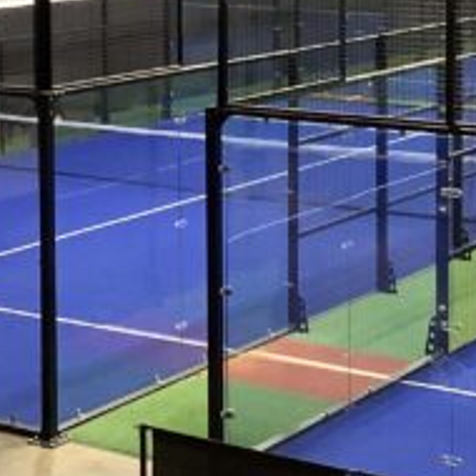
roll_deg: +0.6
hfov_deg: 15.7
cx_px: 208
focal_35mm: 111
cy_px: 8
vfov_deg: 15.4
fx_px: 1727
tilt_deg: -4.6
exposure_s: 1/30
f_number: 2.4
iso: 320
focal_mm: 3.3
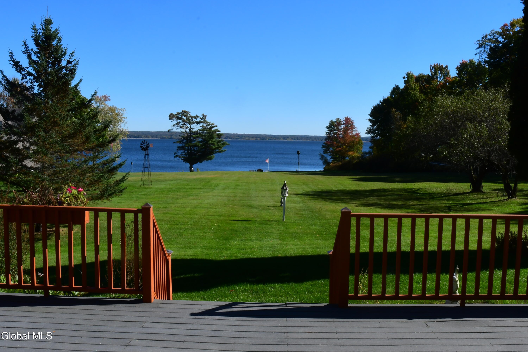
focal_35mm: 36
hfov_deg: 53.1
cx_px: 264
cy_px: 176
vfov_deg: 36.9
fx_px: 528
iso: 500
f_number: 22
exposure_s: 1/160
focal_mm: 18
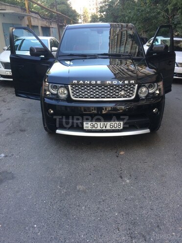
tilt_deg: -24.6
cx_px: 91
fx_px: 203
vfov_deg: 61.7
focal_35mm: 29
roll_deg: +1.0
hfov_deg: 48.2
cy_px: 122
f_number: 2.2
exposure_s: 1/100
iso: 40
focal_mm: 4.15
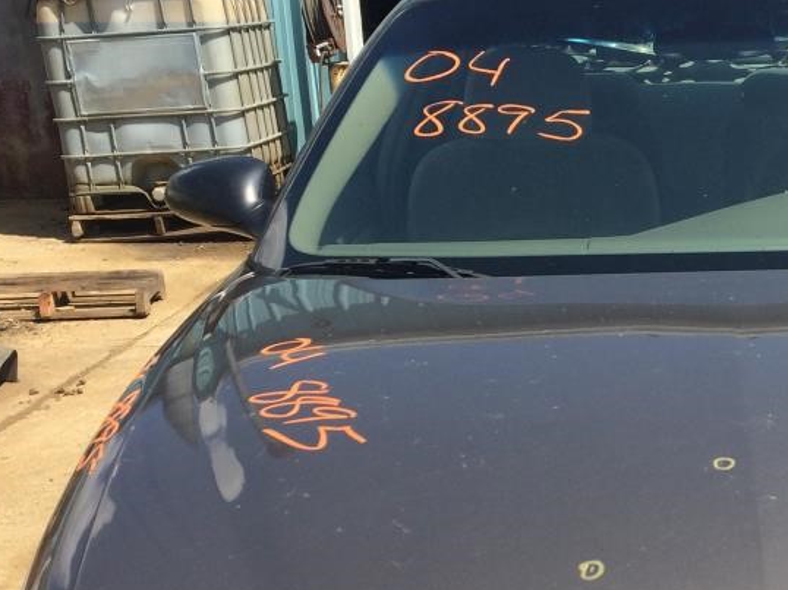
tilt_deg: -16.6
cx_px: 685
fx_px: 1570
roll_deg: +2.4
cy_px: 537
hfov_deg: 27.3
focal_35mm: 69
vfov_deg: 20.8
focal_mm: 4.15
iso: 32
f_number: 2.2
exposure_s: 1/1709
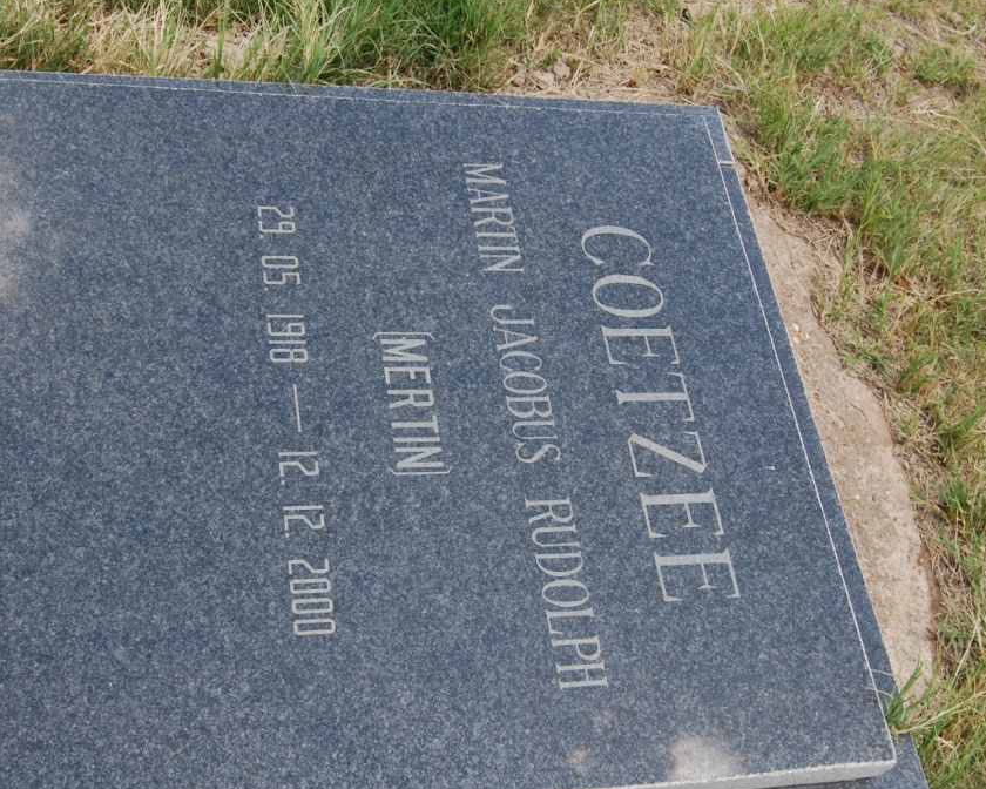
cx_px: 487
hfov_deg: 38.8
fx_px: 1401
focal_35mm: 48
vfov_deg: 31.5
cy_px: 393
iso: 200
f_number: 7.1
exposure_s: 1/160
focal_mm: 28
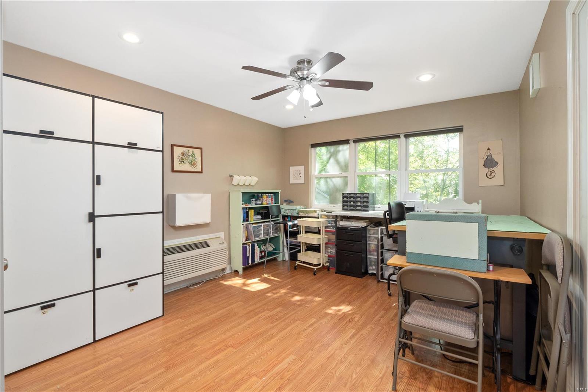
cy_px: 196
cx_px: 294
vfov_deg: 73.7
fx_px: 261
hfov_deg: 96.7
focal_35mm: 16
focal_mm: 8
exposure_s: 1/2.5
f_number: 8
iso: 400
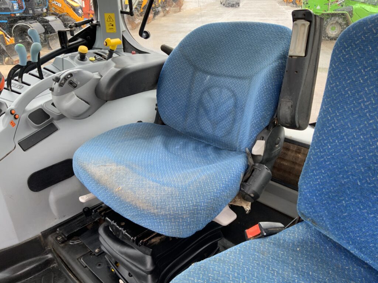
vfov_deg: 48.2
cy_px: 142
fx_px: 317
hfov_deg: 61.7
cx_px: 189
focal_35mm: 29
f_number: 1.8
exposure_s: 1/122
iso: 40
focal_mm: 3
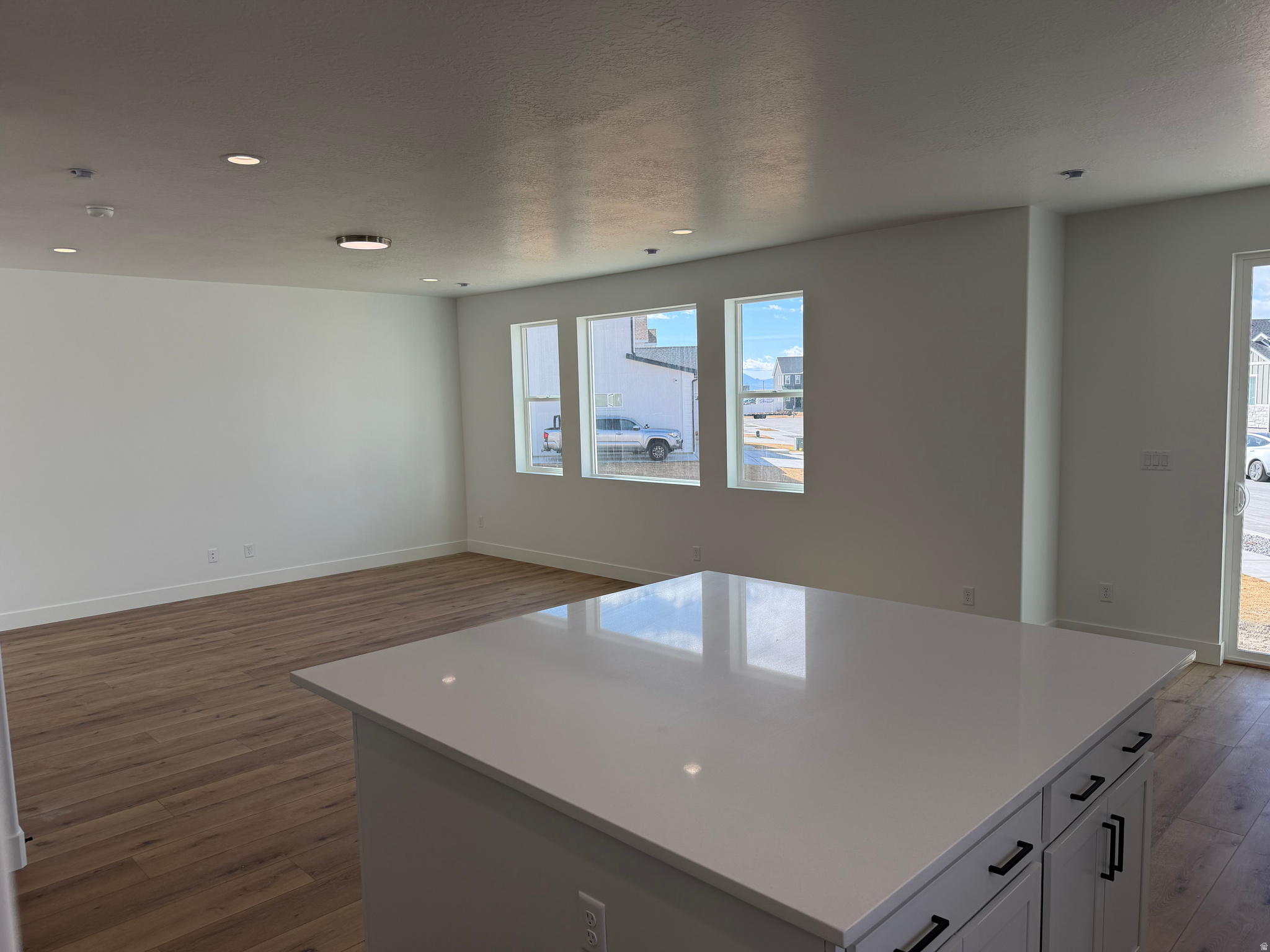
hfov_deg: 71.6
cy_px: 476
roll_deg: +1.7
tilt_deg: -6.0
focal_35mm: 24
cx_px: 635
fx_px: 881
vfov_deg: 56.8
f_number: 1.78
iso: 100
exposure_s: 1/1032
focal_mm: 6.76
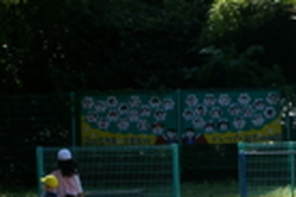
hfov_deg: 8.6
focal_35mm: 238
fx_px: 1960
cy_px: 226
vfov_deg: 5.7
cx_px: 307
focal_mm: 55
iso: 200
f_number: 8
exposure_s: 1/125
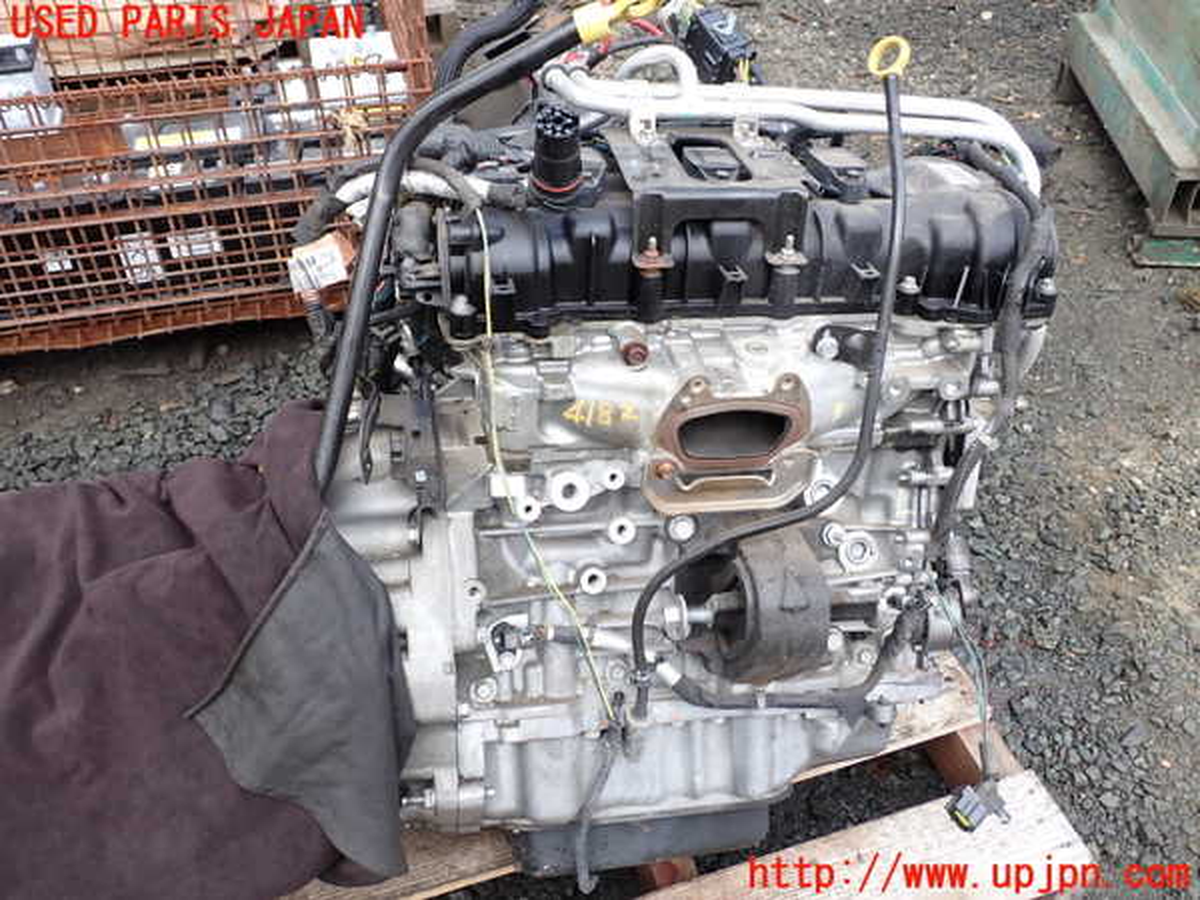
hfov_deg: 60.0
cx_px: 600
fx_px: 1040
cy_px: 450
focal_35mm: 30
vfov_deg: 46.8
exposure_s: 1/100
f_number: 3.2
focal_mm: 5.4
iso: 100
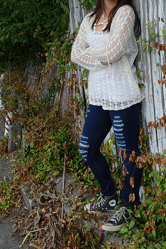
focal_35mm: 50
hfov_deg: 26.8
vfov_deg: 39.0
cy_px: 78
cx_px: 114
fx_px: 346
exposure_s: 1/125
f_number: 9
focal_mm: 35
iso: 1600
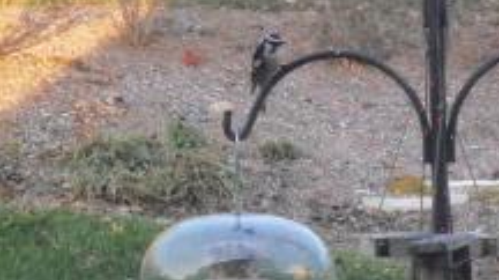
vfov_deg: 6.1
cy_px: 338
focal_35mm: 198
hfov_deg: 10.8
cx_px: 460
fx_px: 2617
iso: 1000
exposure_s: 1/125
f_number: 5.1
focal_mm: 17.4
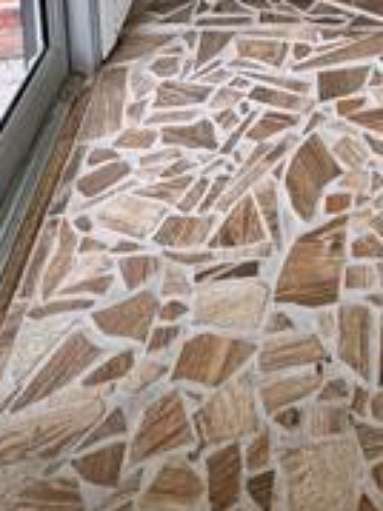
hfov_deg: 21.1
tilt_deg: -9.9
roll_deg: -1.4
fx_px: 886
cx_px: 552
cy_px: -420
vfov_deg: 21.1
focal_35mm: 60
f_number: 2.2
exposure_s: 1/120
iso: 160
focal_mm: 2.22
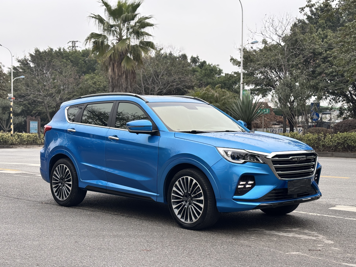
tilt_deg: -0.1
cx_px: 182
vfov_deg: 27.0
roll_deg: +0.5
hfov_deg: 35.5
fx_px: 555
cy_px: 137
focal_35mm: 54
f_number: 1.6
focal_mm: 5.96
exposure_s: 1/376
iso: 32
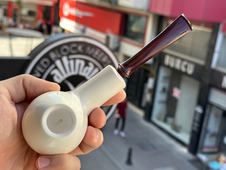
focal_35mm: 48
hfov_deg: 39.7
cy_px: 85
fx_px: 313
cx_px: 113
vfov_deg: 30.3
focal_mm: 6.86
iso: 64
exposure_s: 1/521
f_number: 1.78
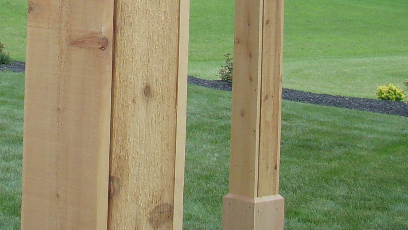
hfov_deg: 16.6
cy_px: -235
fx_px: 1385
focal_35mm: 128
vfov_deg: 8.9
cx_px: 53
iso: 100
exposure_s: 1/400
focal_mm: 6.3
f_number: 3.3
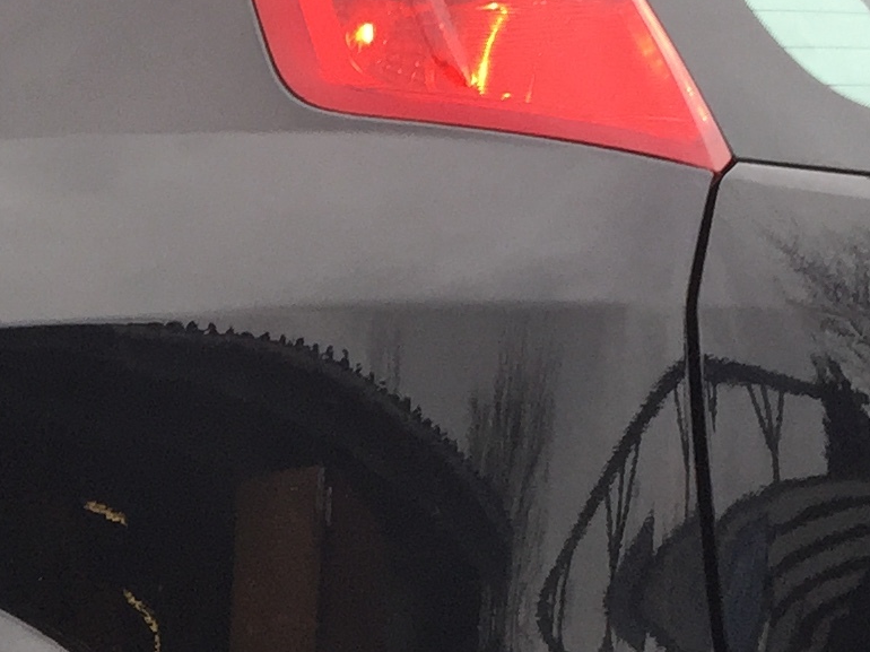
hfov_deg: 15.1
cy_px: 753
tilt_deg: -5.0
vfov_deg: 11.8
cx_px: -353
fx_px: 3090
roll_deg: -1.7
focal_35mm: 123
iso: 50
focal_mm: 4.15
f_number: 2.2
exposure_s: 1/100
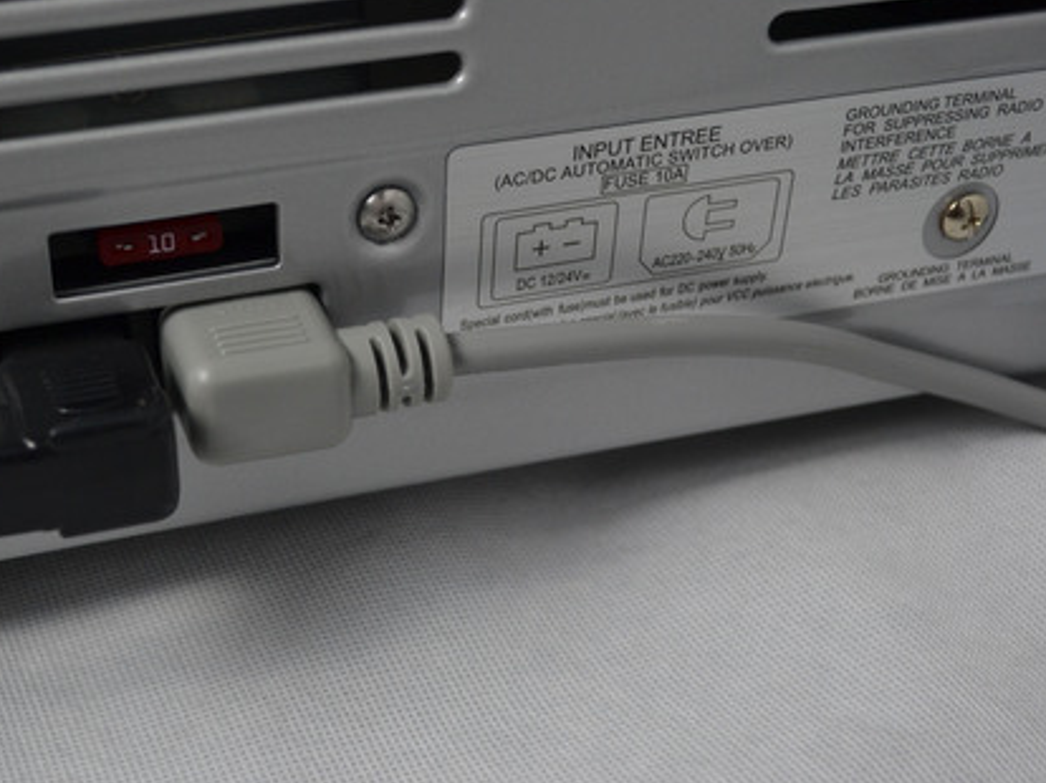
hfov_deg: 32.8
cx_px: 306
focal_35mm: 58
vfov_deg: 25.2
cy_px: 400
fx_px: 1752
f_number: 4.2
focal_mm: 26
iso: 450
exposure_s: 1/60
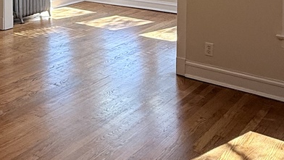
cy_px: -58
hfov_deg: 36.2
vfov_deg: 19.5
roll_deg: +0.2
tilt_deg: -1.3
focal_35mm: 56
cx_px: 64
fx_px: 422
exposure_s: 1/125
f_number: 2.2
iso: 64
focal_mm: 2.22
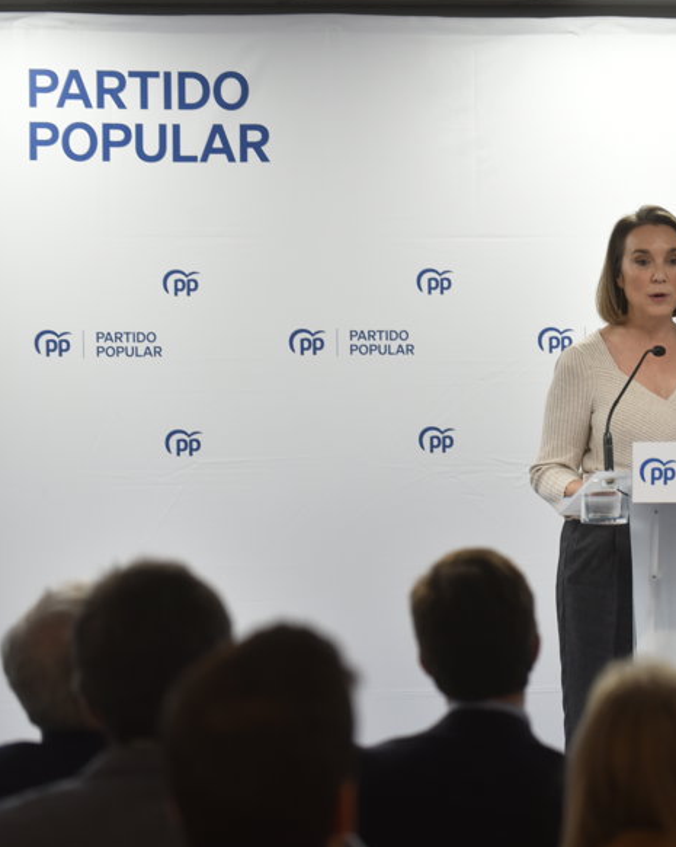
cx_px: 661
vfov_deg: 11.1
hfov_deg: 8.8
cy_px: 445
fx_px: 4355
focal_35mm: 174
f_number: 3.2
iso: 800
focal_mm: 110
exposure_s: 1/200
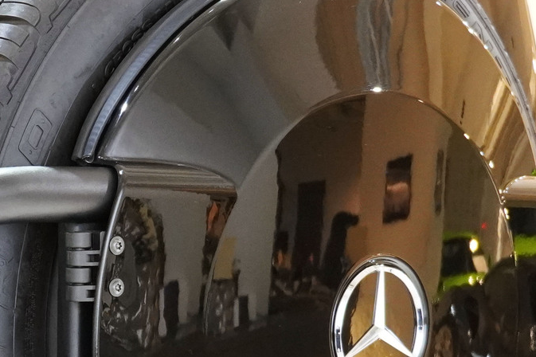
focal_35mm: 120
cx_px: 37
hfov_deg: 16.8
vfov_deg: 11.4
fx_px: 1784
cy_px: 315
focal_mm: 21
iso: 2500
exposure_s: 1/40
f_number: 4
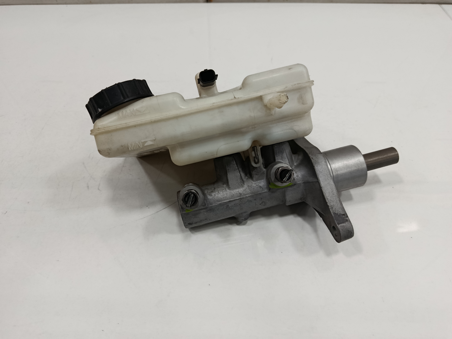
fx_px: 313
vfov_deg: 56.8
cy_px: 170
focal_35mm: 24
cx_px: 226
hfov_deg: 71.6
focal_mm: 5.24
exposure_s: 1/100
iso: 879
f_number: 1.7
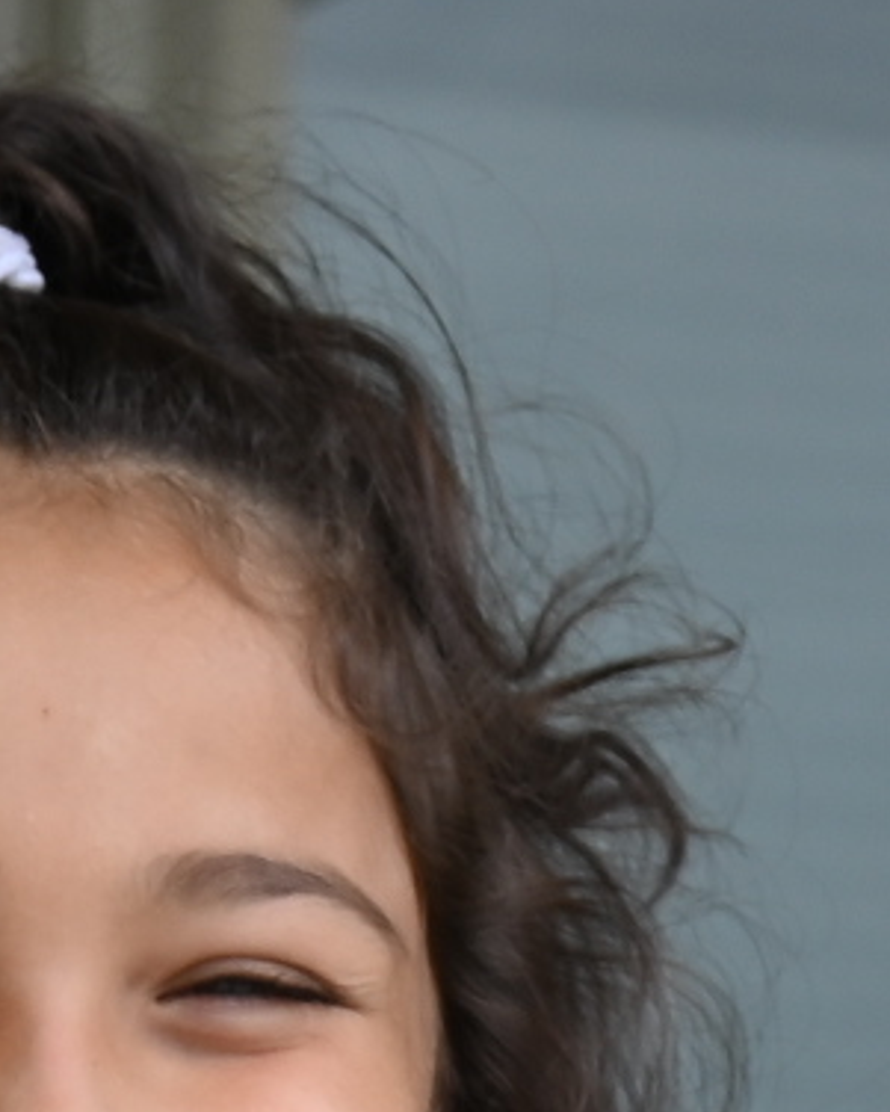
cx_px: 559
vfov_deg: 5.7
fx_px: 10631
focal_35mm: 323
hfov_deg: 4.8
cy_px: 2881
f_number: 5.3
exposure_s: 1/250
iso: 220
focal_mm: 43
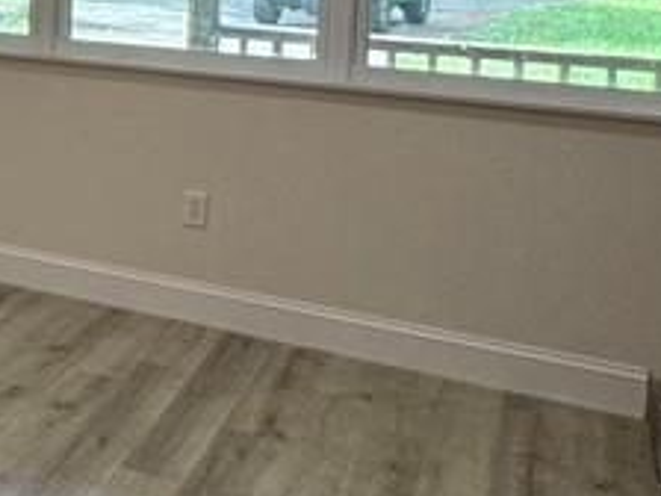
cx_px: -336
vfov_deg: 21.8
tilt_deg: -3.3
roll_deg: -0.9
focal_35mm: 64
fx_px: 1222
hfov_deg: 23.8
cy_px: -35
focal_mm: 2.22
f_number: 2.2
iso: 100
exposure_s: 1/120
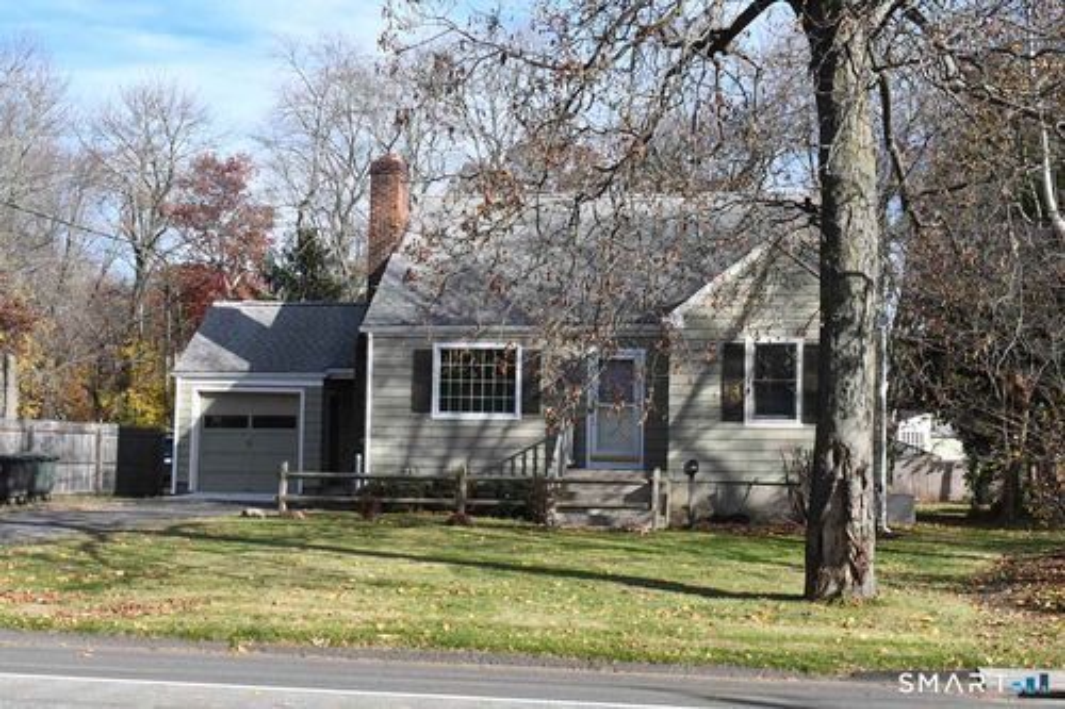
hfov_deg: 38.9
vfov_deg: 26.5
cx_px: 532
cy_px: 354
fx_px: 1508
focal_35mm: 51
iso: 2500
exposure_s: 1/1250
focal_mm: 34
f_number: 18
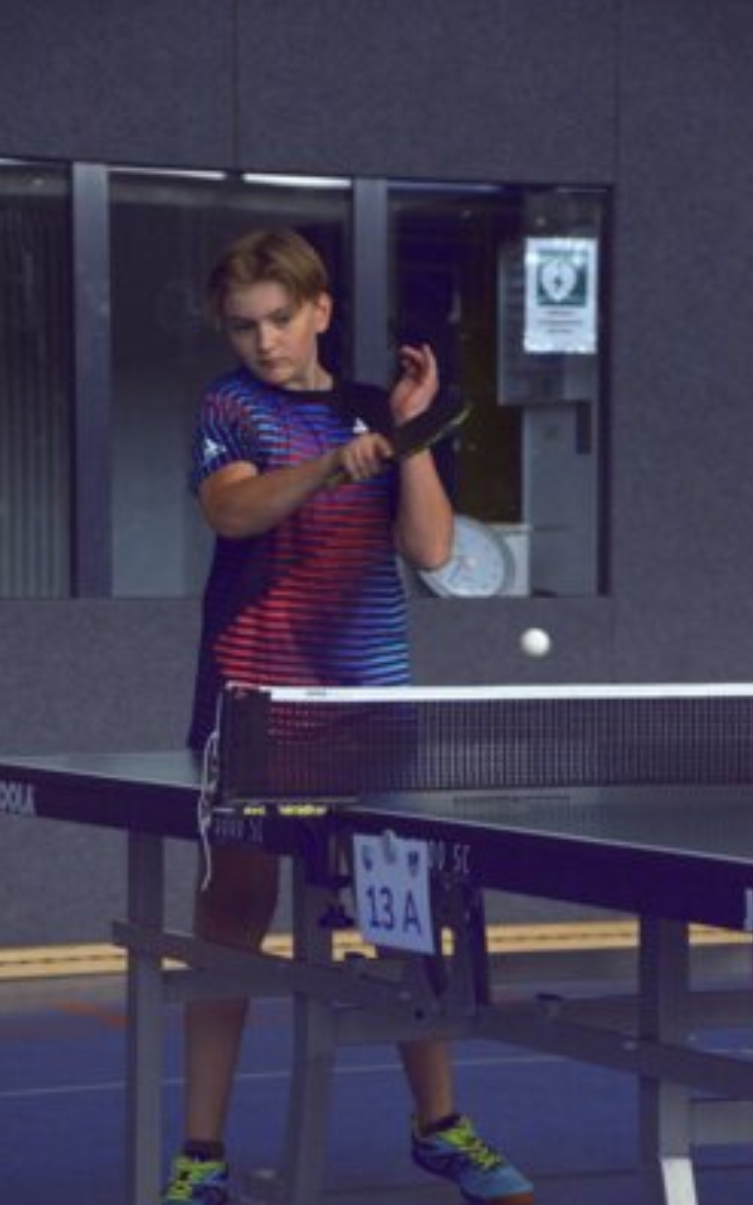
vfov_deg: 15.9
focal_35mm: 132
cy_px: 601
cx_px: 355
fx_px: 4317
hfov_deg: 10.0
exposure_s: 1/1250
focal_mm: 85
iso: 3200
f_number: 5.6
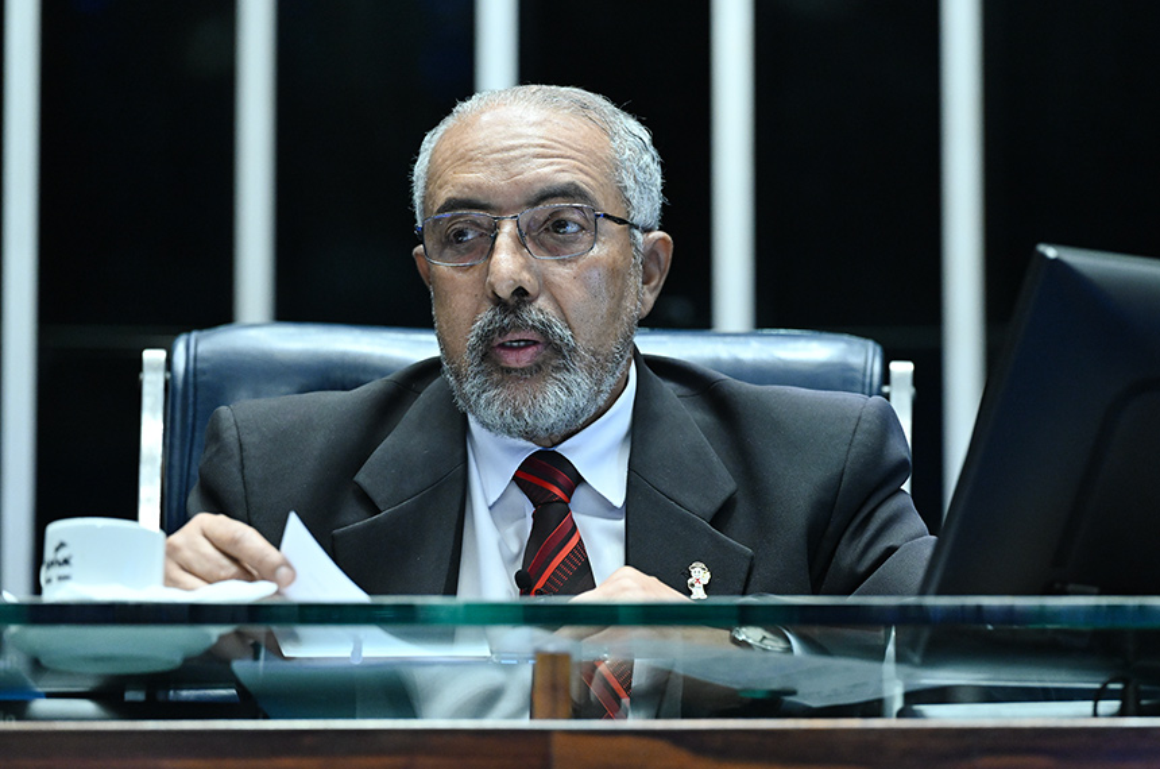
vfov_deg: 6.8
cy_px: 384
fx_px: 6432
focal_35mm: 200
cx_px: 580
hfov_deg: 10.3
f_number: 3.5
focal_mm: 200
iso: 4000
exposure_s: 1/200
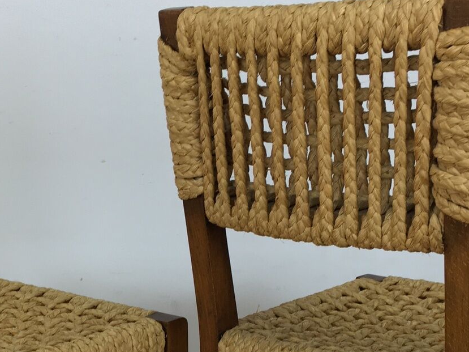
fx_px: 948
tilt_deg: -18.2
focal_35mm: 70
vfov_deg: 20.1
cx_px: 153
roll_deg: +0.2
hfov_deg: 27.6
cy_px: 377
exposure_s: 1/33
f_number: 2.2
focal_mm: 4.15
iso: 32
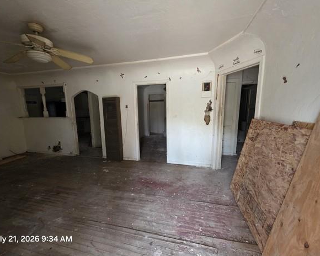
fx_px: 133
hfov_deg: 100.6
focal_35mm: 14
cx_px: 152
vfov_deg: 88.0
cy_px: 129
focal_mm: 2.2
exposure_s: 1/60
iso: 500
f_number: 1.9
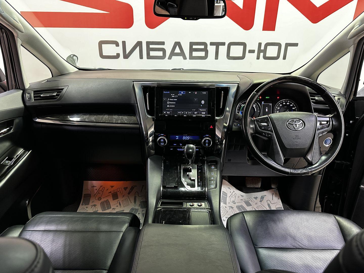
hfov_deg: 71.6
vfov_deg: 56.8
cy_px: 136
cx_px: 182
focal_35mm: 24
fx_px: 252
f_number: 1.78
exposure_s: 1/50
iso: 400
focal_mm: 6.86
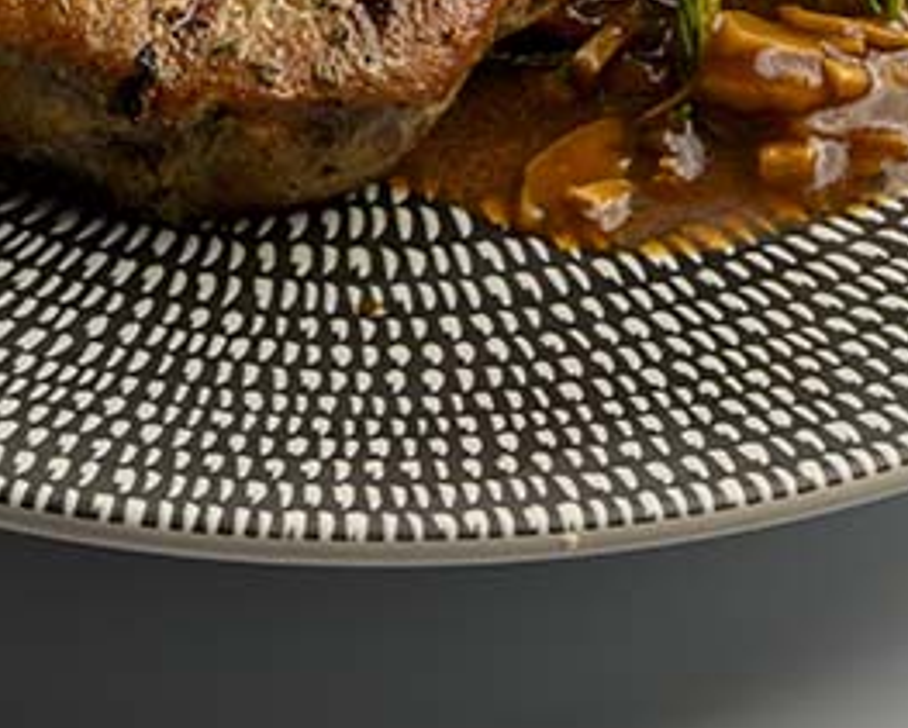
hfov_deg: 6.6
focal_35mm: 291
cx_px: 273
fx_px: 7829
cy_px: -155
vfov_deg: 5.3
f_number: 8.5
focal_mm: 85
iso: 80
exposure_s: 1/200
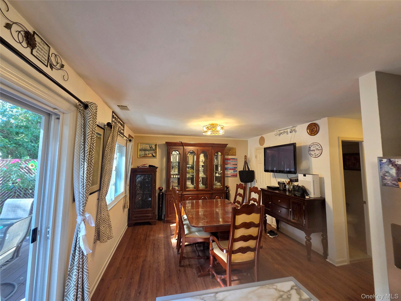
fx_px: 151
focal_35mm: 13
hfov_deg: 106.2
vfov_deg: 89.9
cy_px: 150
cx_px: 200
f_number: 2.2
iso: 250
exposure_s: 1/120
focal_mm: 2.2
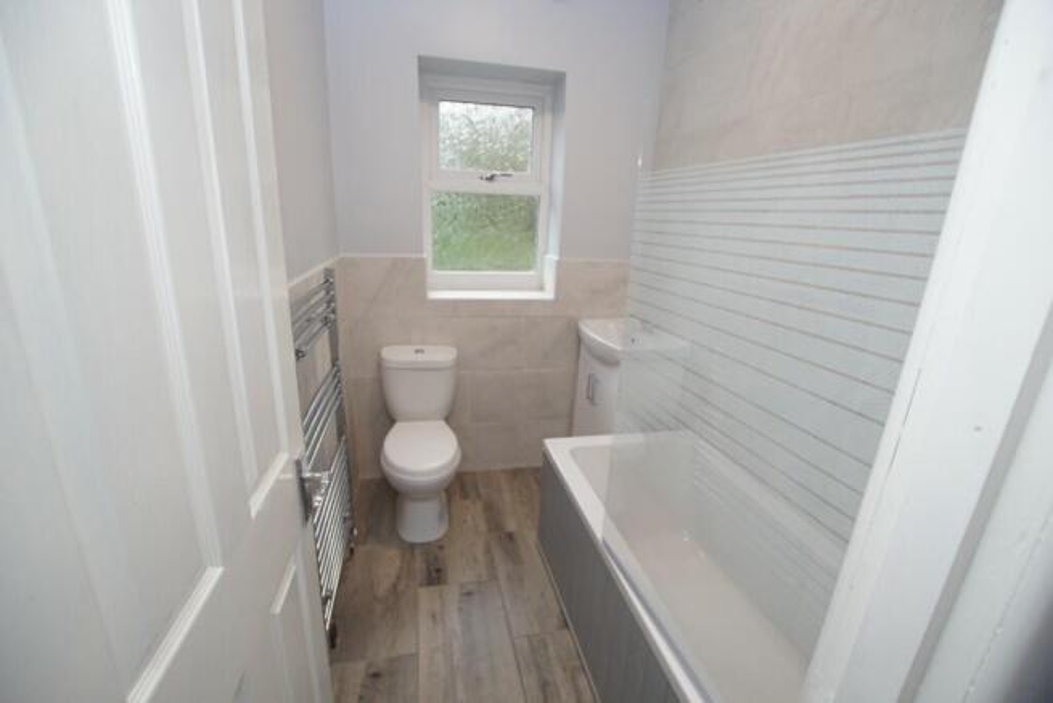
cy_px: 352
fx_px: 439
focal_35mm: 15
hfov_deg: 100.4
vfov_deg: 77.4
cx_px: 526
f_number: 3.5
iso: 200
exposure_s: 1/60
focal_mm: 10
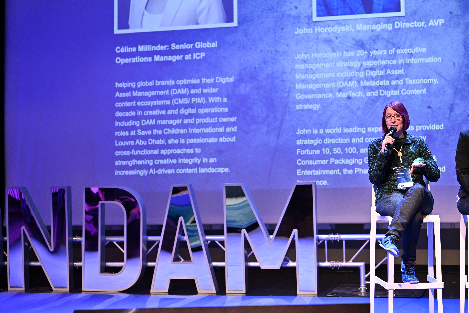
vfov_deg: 19.5
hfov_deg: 28.8
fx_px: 912
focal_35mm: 70
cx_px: 234
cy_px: 156
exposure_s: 1/200
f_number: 2.8
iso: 1600
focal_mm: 70
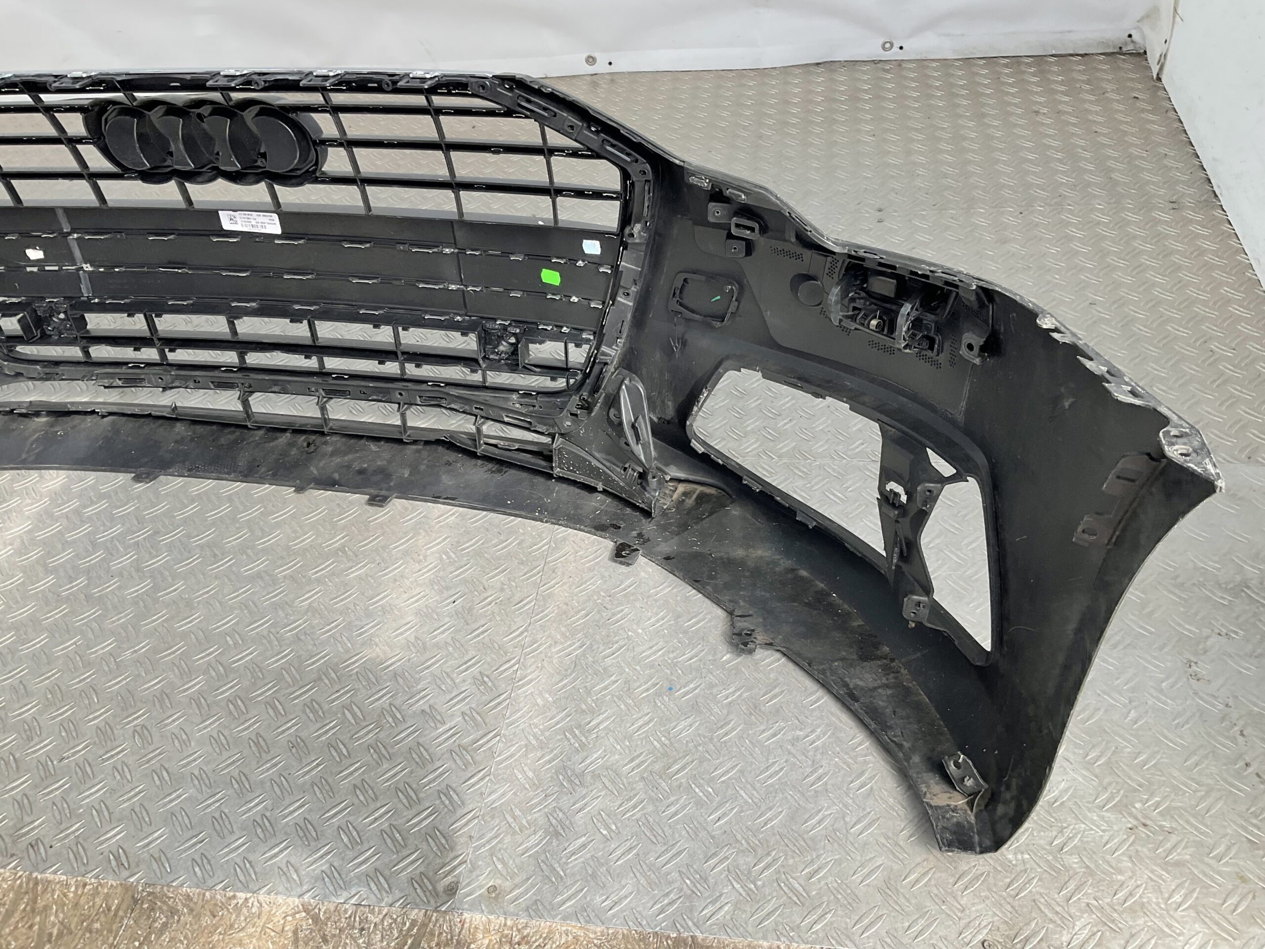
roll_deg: +7.8
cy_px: 474
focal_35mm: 29
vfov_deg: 48.2
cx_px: 632
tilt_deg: -42.4
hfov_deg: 61.7
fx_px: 1060
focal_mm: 3
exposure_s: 1/248
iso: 16
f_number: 1.8
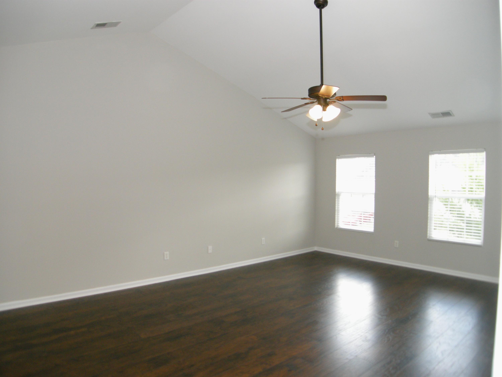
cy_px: 188
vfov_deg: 40.7
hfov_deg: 52.6
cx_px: 251
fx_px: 508
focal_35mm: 35
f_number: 2.7
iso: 195
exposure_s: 1/55.5
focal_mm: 7.5
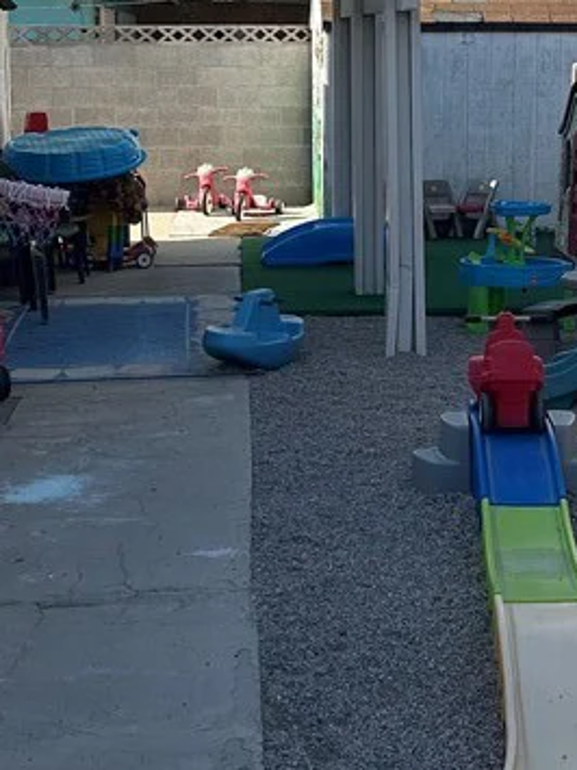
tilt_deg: -4.8
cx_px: 416
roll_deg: +0.6
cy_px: 113
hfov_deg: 19.5
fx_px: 1668
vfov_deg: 25.4
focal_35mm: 75
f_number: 1.5
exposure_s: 1/4274
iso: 50
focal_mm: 5.7
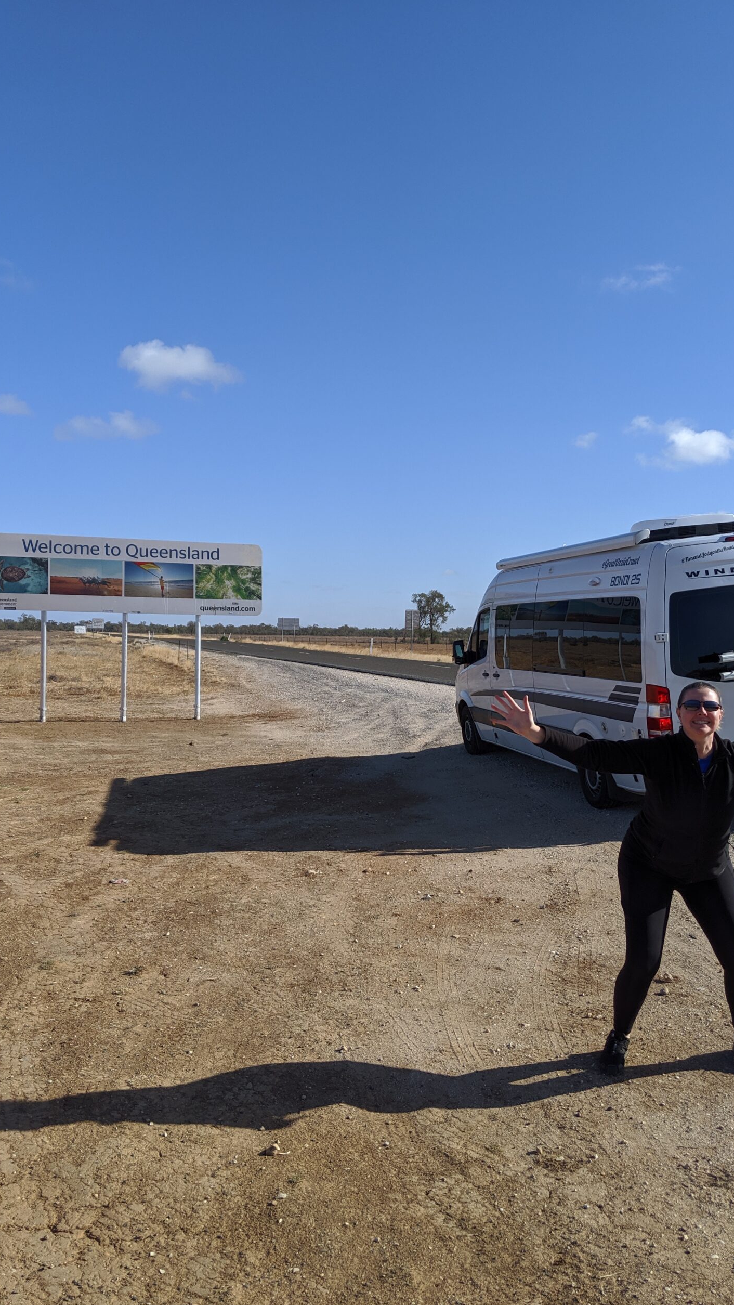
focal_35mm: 30
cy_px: 653
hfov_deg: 38.9
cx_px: 392
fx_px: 1038
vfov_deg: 64.3
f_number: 1.8
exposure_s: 1/3356
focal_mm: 4.44
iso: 66
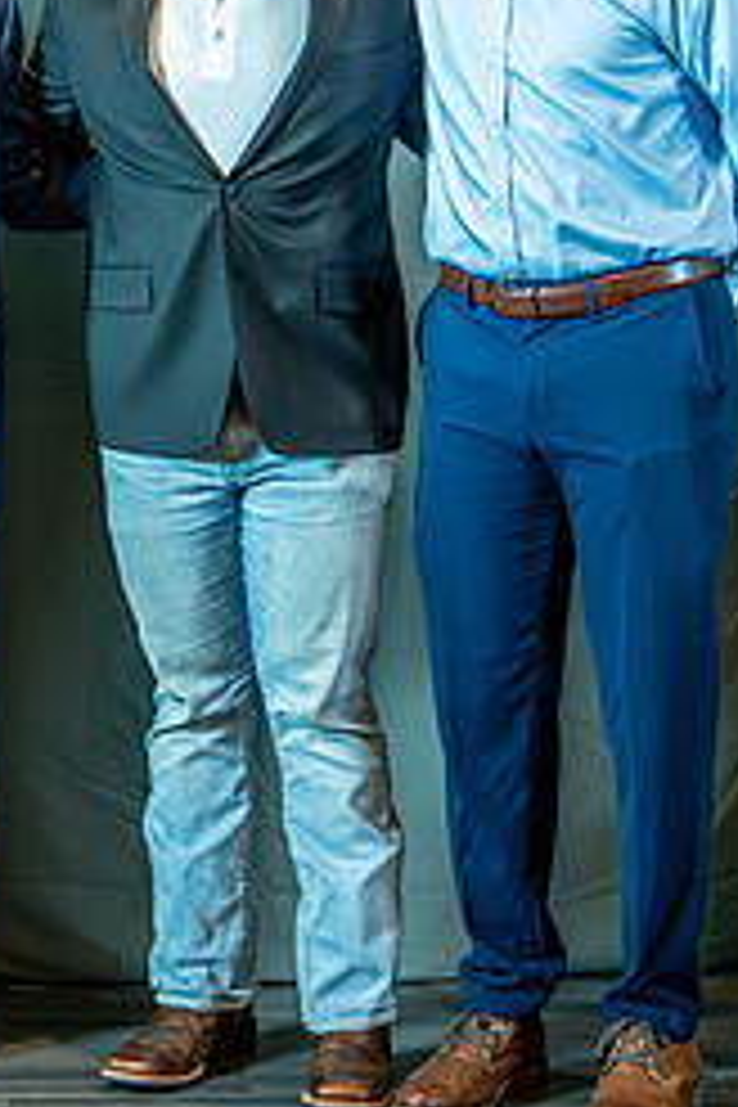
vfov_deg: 15.7
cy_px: 354
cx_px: 124
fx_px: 3997
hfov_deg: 10.5
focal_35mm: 130
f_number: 1.2
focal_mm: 50
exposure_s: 1/400
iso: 1600
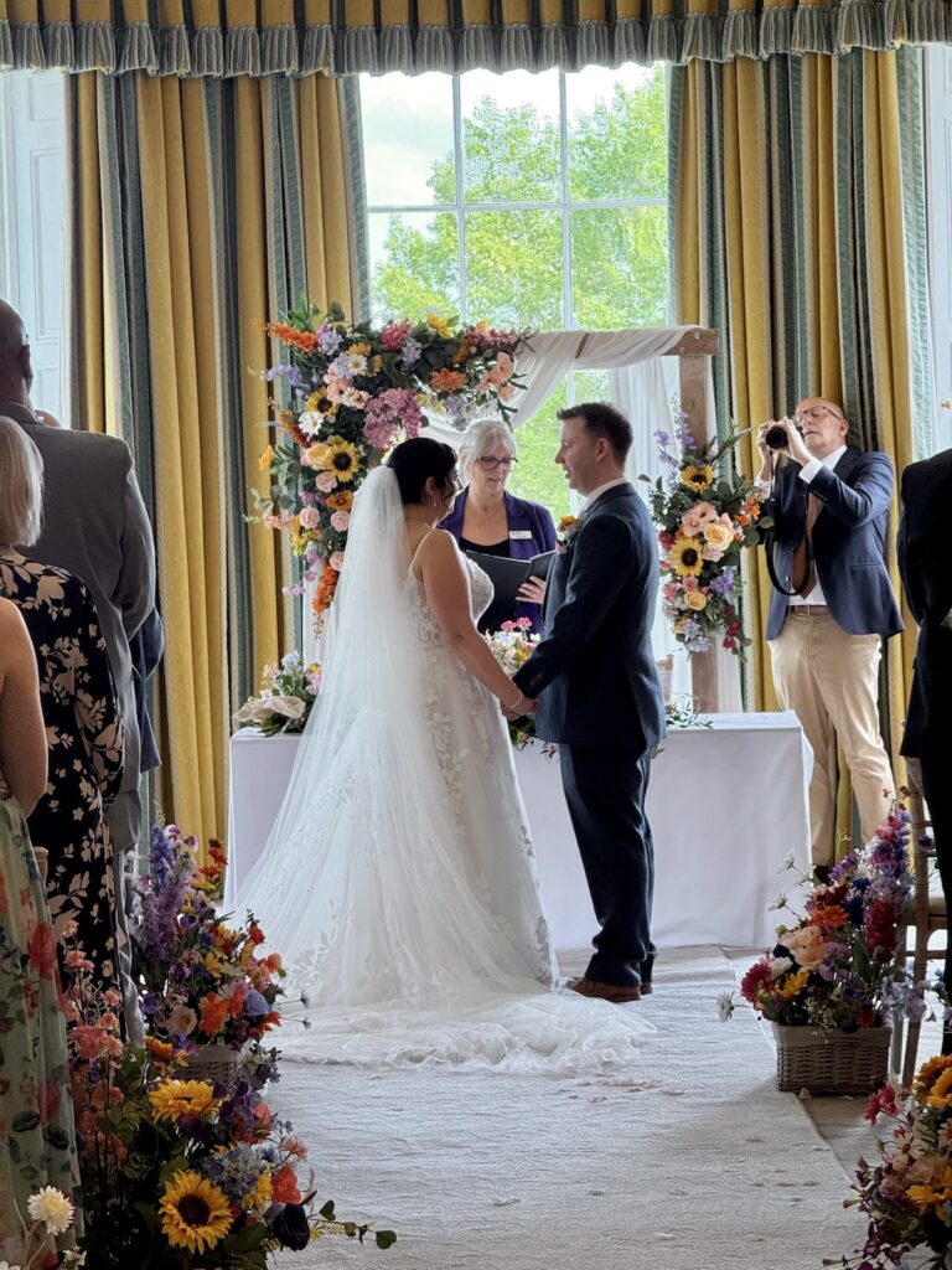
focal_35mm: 120
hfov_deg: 12.3
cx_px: 476
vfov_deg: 16.4
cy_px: 635
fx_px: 4400
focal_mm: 15.66
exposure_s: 1/100
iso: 100
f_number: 2.8
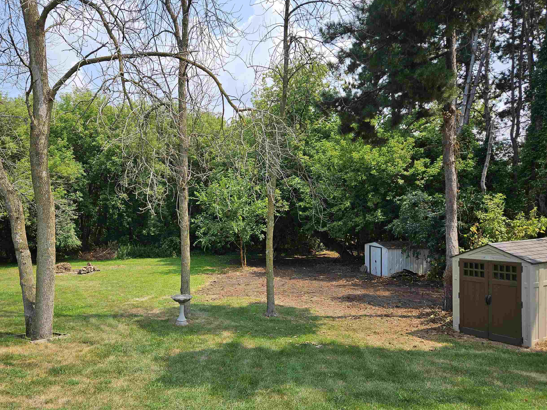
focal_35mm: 29
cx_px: 251
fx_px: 458
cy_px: 234
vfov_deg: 48.1
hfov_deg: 61.6
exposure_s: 1/1170
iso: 25
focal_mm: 5.4
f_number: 1.8
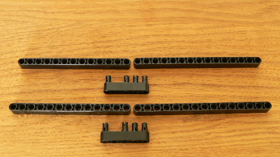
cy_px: 88
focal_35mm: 40
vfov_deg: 29.7
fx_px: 297
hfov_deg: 50.5
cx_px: 139
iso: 100
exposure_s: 1.3
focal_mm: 6
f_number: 3.2
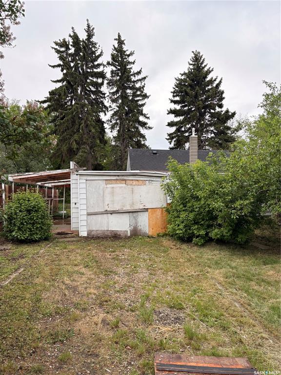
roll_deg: -0.8
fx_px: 281
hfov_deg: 53.1
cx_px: 140
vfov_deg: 67.3
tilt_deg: +3.7
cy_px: 188
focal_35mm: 26
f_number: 1.6
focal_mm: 5.96
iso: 64
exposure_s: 1/1848
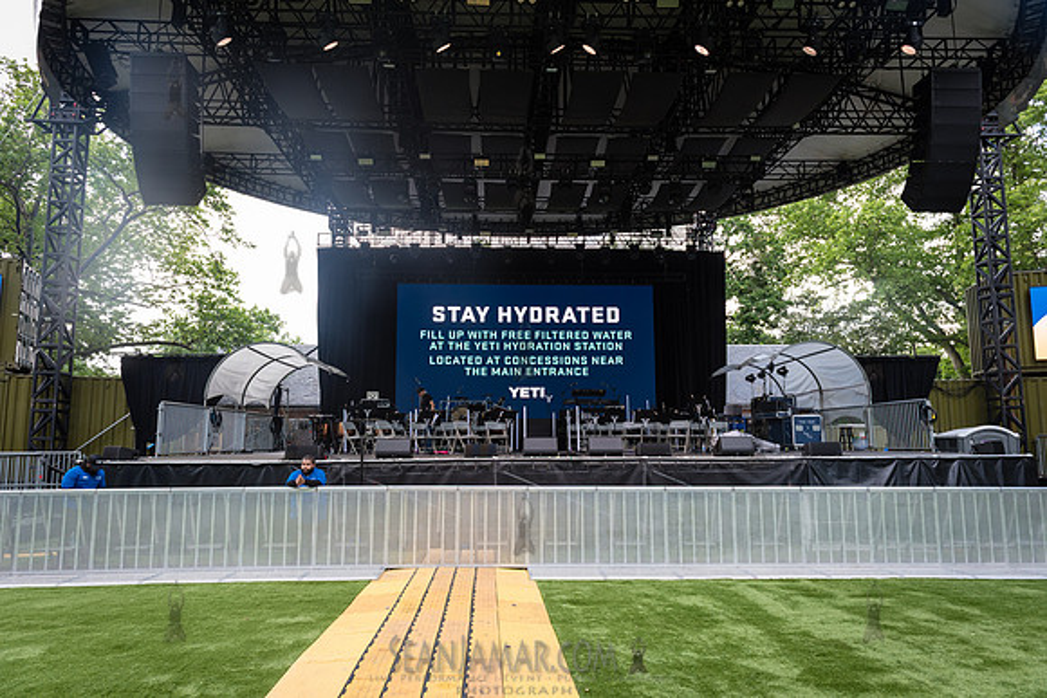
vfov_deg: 53.2
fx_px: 698
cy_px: 349
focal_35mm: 24
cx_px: 524
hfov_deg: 73.7
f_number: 5.6
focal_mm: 24
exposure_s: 1/100
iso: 400
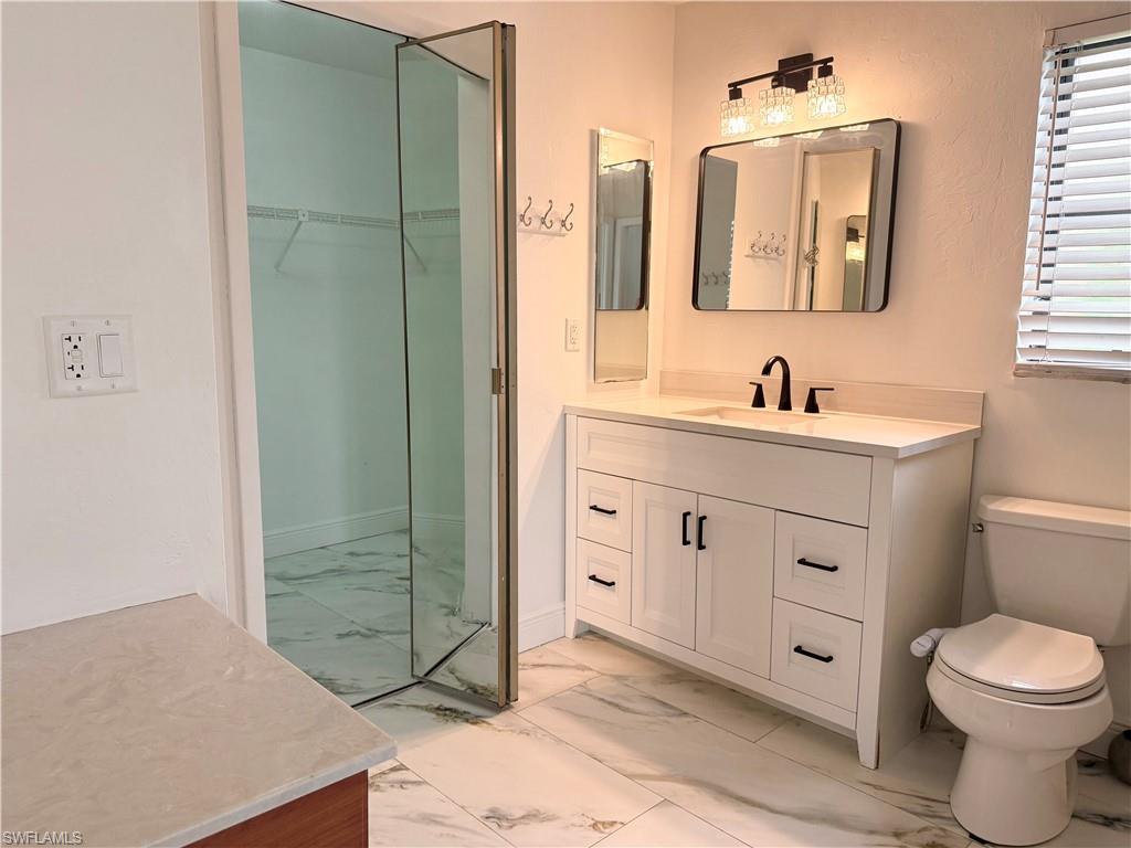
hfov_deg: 71.6
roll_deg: -0.9
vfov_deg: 56.8
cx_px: 566
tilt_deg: -7.3
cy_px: 424
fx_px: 784
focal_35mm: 24
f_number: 1.78
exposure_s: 1/236
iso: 160
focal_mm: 6.76
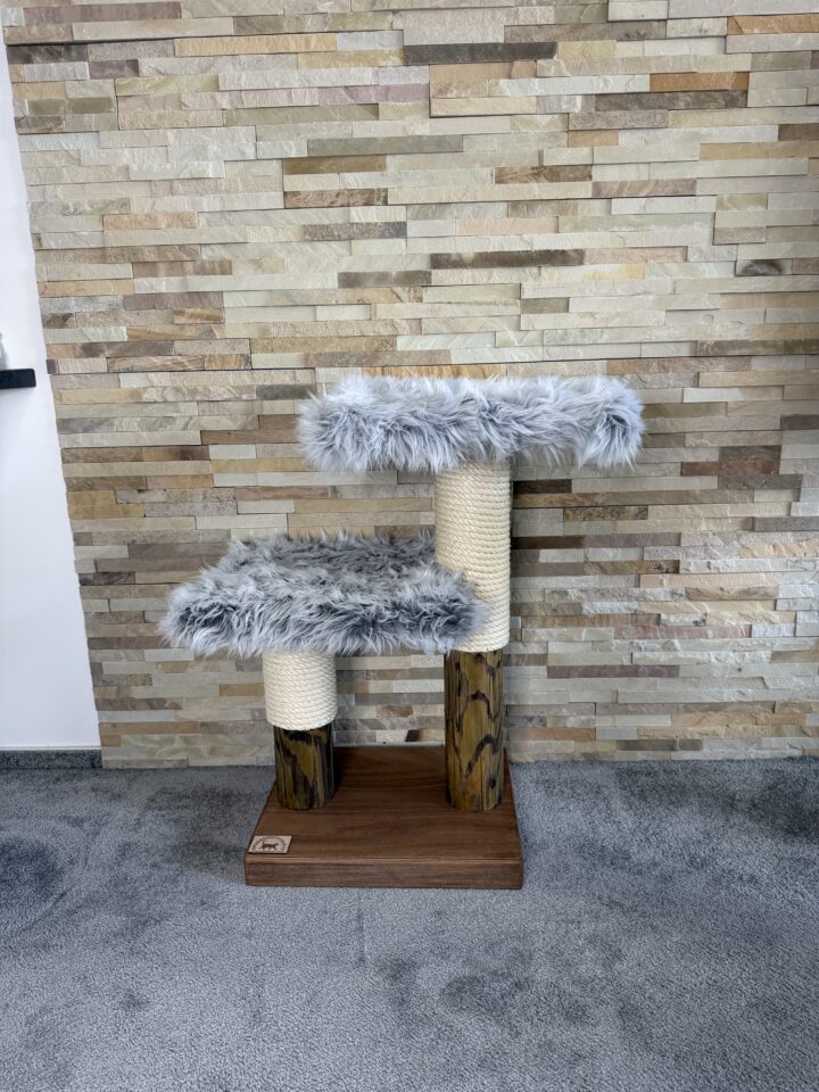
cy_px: 546
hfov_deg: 56.8
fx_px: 757
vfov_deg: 71.6
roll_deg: +1.0
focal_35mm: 24
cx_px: 410
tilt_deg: -14.2
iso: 200
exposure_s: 1/96
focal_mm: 6.76
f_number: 1.78
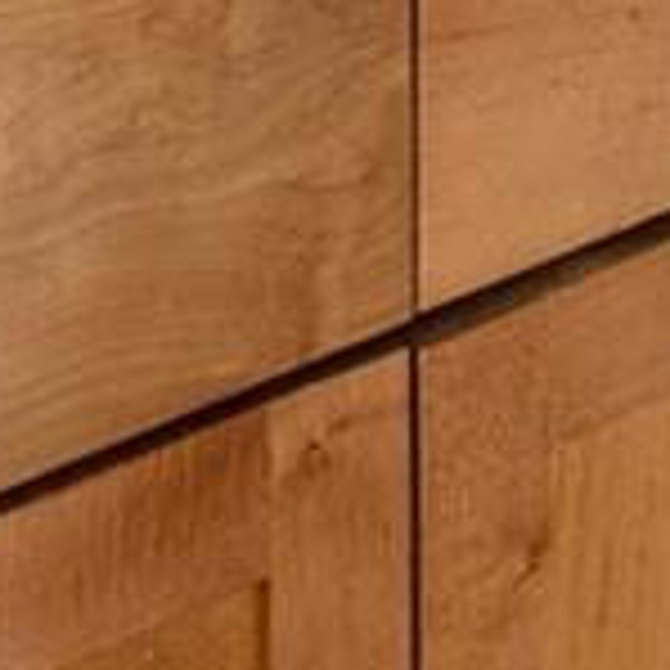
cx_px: 944
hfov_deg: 11.6
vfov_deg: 9.4
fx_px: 3197
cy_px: -1362
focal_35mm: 146
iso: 200
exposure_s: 1/2.5
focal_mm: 16
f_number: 9
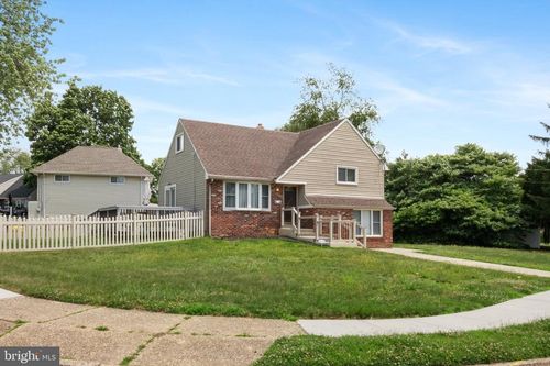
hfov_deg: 61.9
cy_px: 183
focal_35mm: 30
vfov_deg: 43.6
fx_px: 458
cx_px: 275
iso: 1250
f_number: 22
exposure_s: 1/200
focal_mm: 20
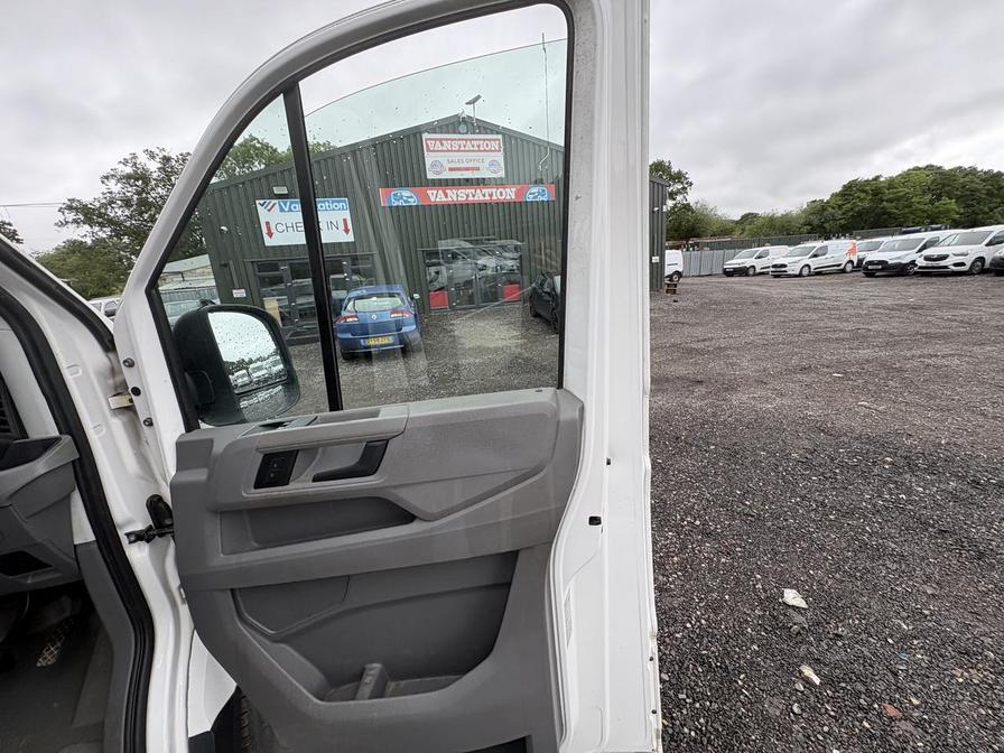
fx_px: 406
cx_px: 502
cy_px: 376
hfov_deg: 102.1
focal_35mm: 14
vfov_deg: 85.7
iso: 40
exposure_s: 1/279
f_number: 2.2
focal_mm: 2.22
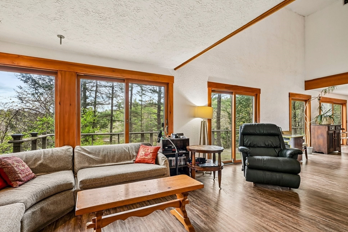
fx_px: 164
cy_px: 122
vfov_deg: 70.4
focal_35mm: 17
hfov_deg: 93.2
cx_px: 164
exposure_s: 1/30
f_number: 8
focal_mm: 16
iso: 400
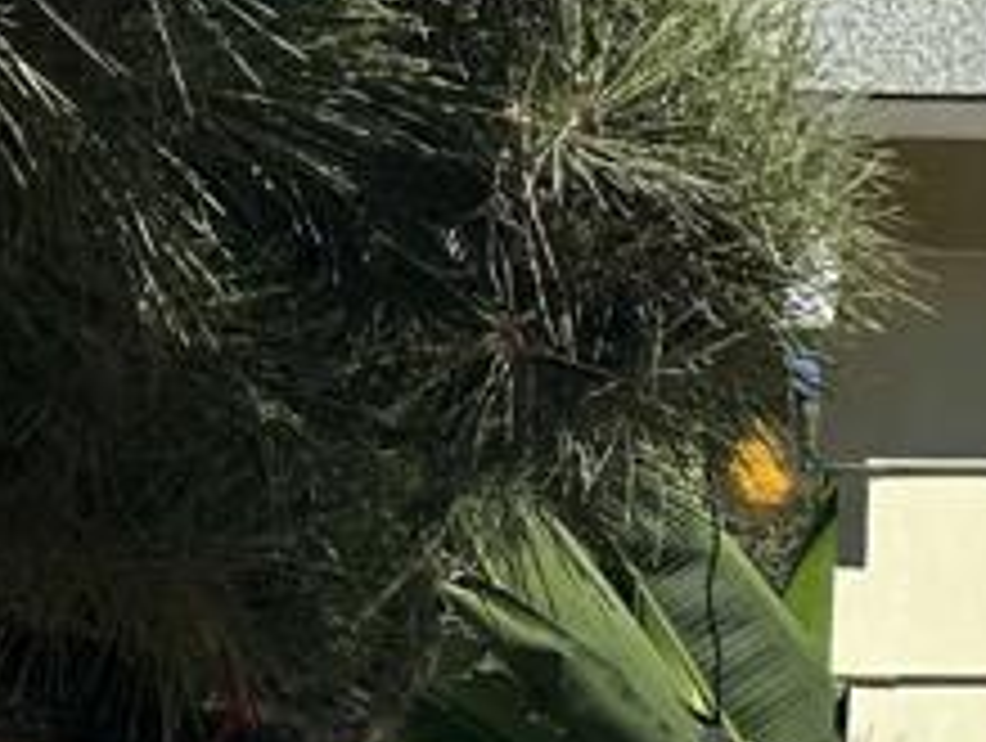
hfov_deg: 14.0
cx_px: 2134
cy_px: 1664
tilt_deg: -5.3
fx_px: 3195
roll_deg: +0.2
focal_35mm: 112
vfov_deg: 11.4
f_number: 1.78
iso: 80
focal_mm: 6.86
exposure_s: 1/6211
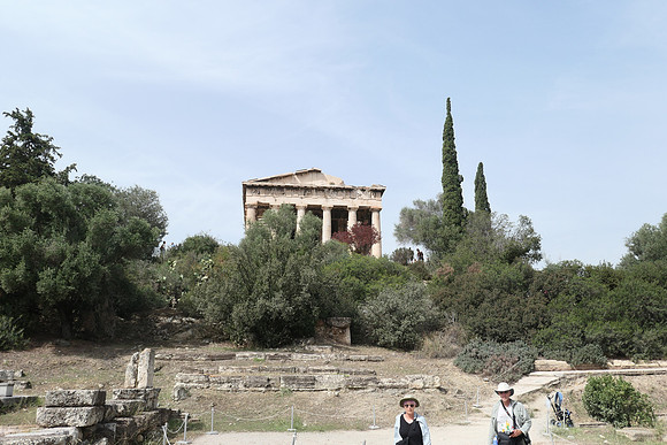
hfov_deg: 58.7
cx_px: 334
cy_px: 222
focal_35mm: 32
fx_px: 593
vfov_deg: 41.1
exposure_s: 1/800
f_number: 5
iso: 200
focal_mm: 11.7
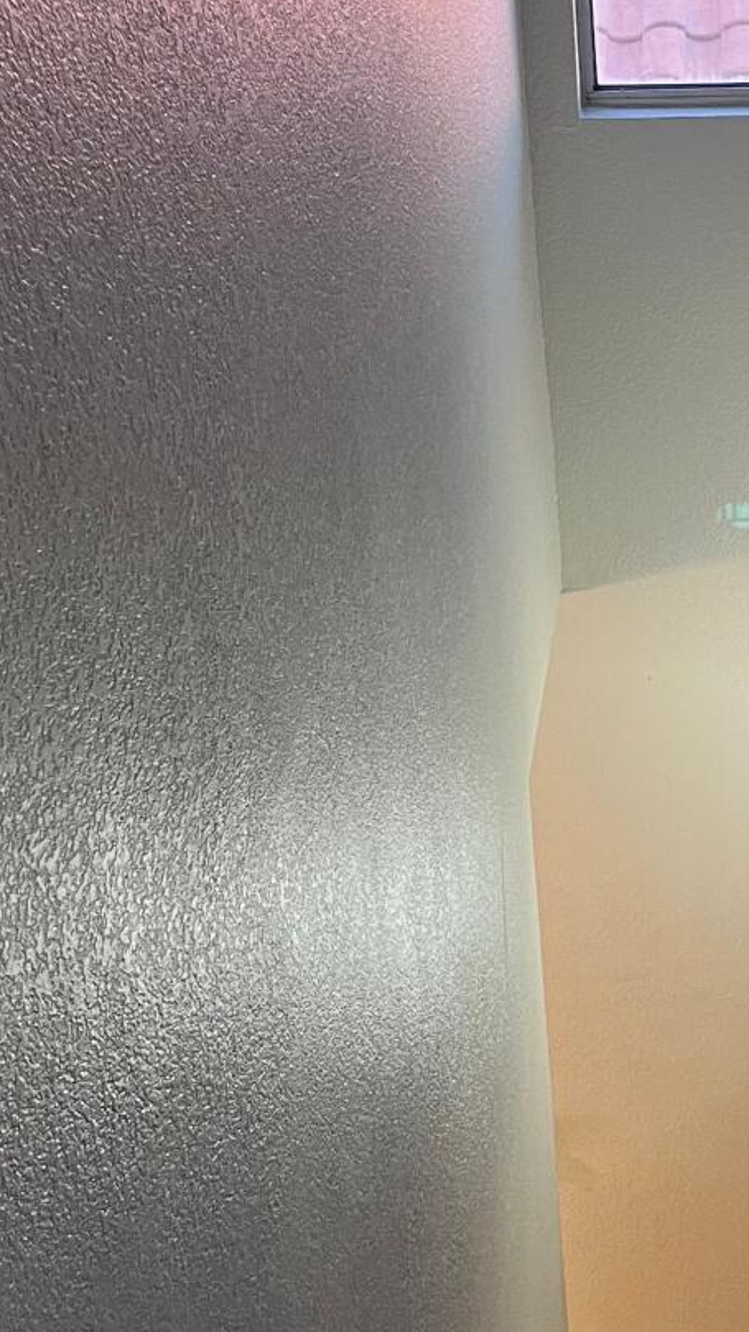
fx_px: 2472
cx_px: 833
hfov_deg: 16.7
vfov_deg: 30.1
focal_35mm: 70
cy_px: 701
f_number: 1.6
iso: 160
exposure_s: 1/60
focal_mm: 5.1
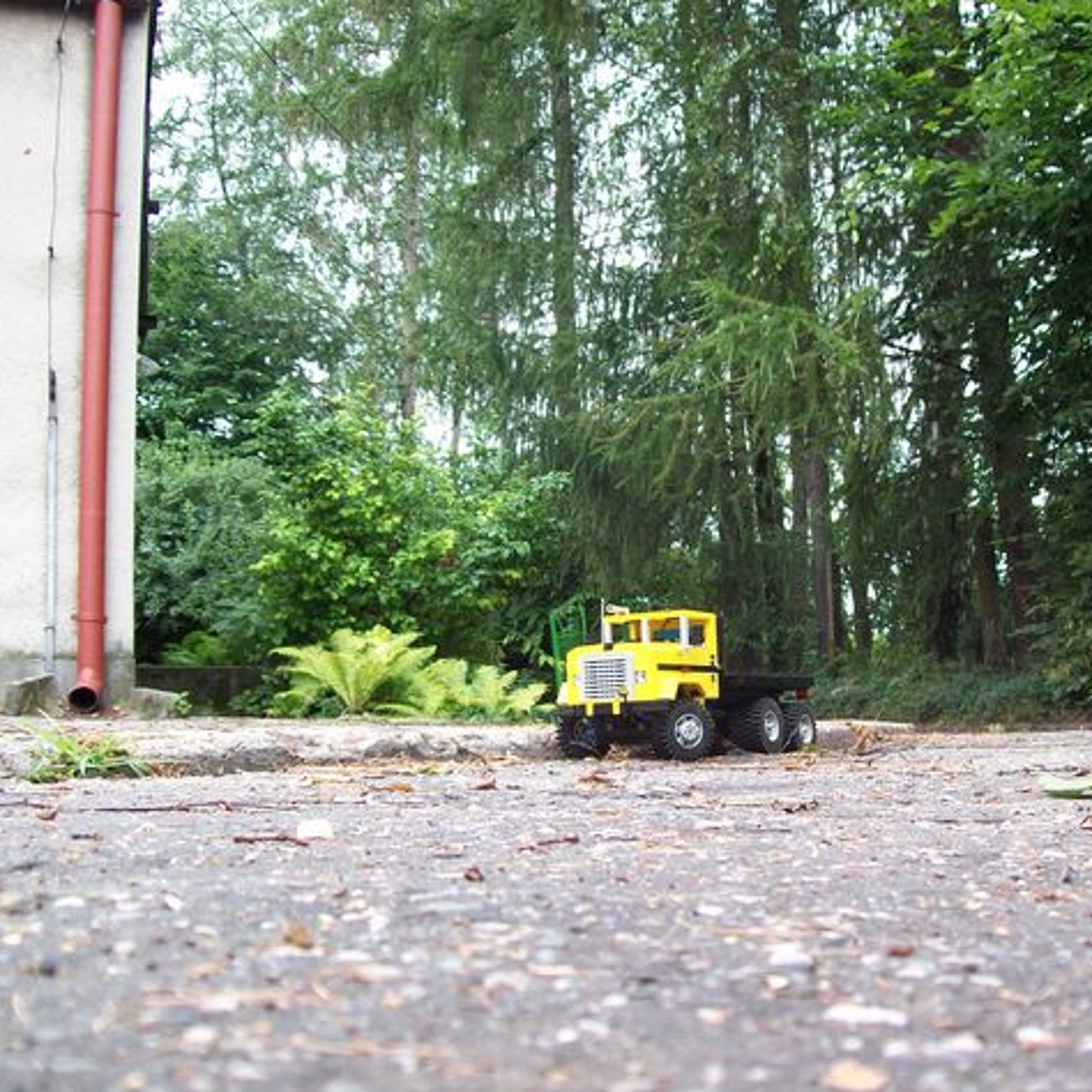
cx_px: 666
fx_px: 1535
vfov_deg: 39.2
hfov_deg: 39.0
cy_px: 541
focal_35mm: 43
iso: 80
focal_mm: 6
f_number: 2.7
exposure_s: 1/102
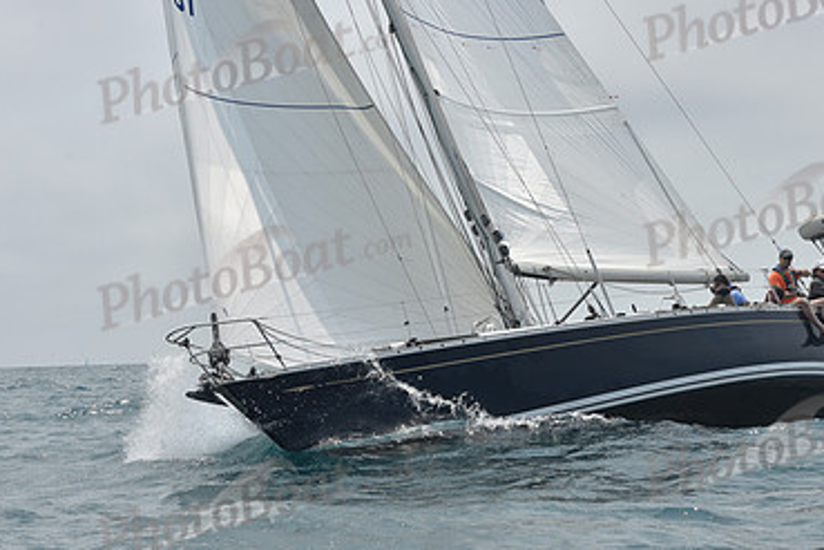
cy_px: 357
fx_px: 2518
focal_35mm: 110
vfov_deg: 12.4
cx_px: 529
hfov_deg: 18.5
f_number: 11
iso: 250
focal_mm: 70
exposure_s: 1/800
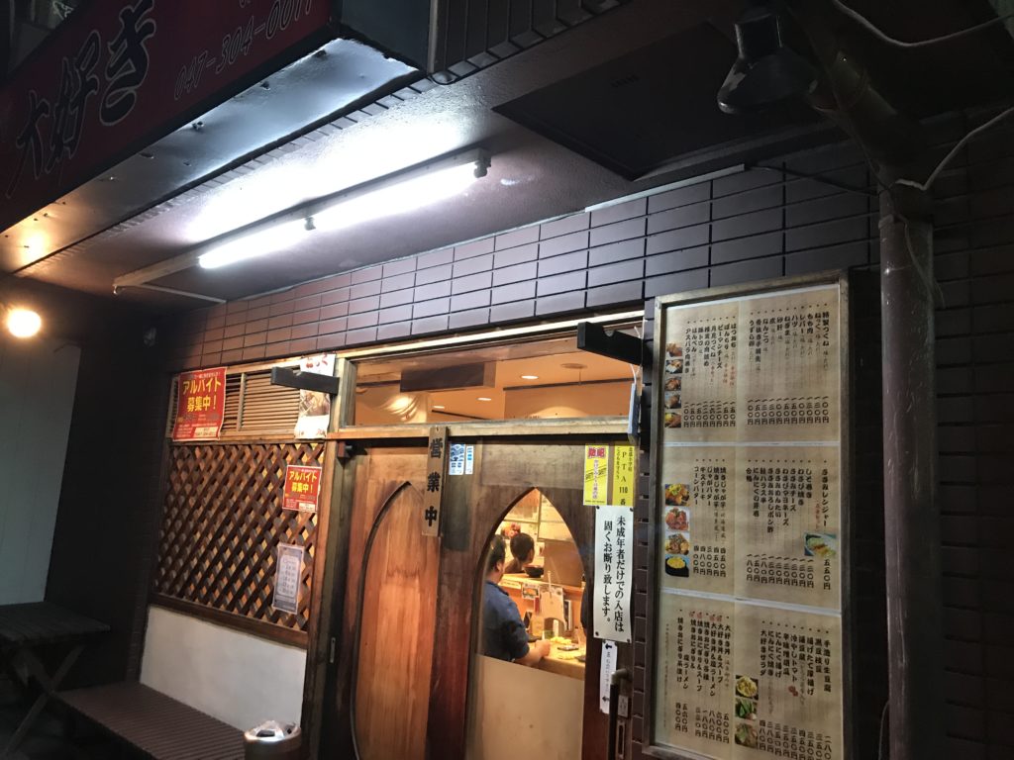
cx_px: 507
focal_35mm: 28
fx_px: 820
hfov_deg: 63.4
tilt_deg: +8.9
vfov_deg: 49.7
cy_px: 380
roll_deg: -3.6
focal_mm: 3.99
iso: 100
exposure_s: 1/17
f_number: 1.8
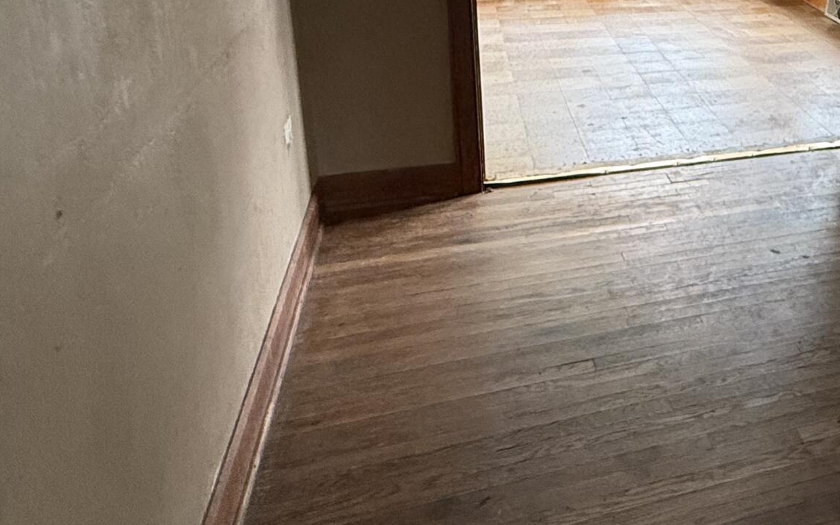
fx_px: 893
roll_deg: -2.2
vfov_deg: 30.8
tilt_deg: -12.2
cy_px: 25
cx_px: 837
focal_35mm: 39
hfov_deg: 43.4
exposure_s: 1/99
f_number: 2.2
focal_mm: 2.22
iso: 250
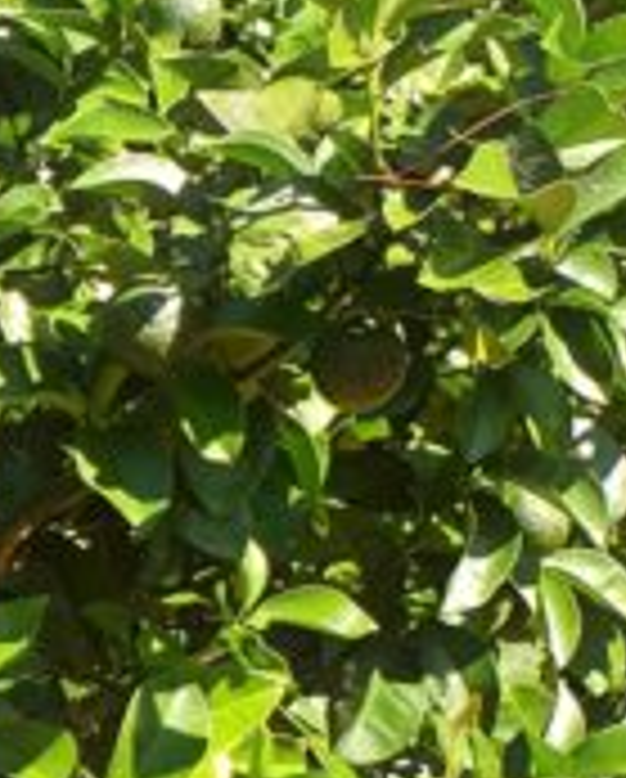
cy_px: 666
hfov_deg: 9.7
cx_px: -563
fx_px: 3465
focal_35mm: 150
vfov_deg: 12.8
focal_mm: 4.3
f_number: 2.4
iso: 50
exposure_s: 1/486
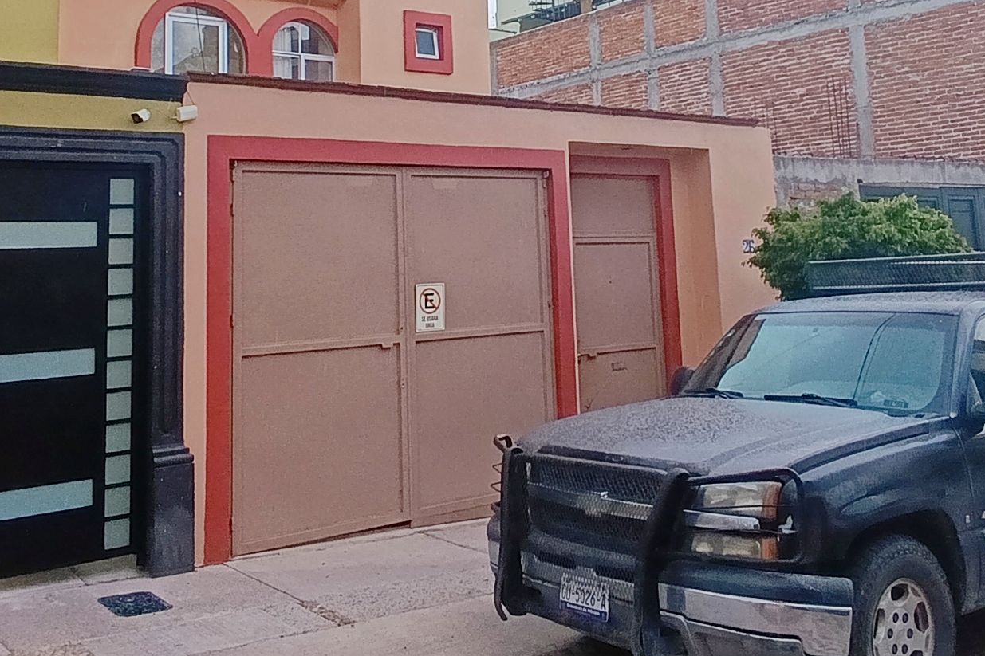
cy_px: 113
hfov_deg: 58.7
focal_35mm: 32
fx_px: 875
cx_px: 516
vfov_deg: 39.2
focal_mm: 1.65
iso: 50
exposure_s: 1/810
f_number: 2.2
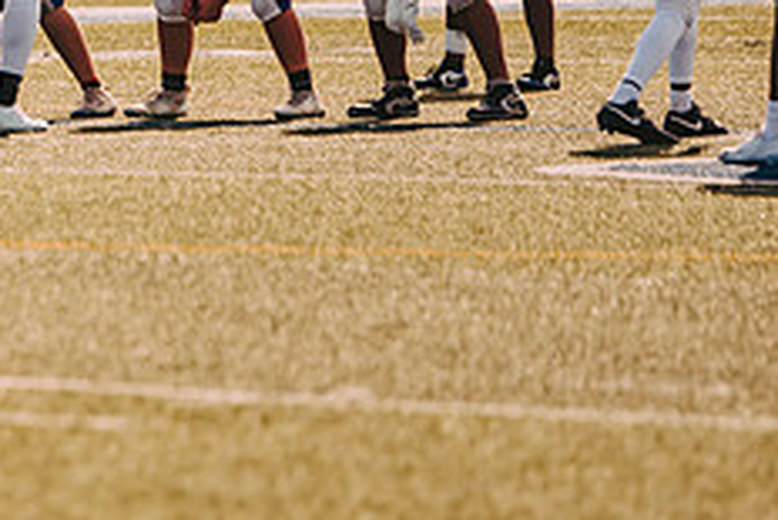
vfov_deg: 2.4
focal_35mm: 574
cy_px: -57
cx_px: -303
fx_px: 12412
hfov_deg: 3.6
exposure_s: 1/2000
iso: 160
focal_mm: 200
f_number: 2.8
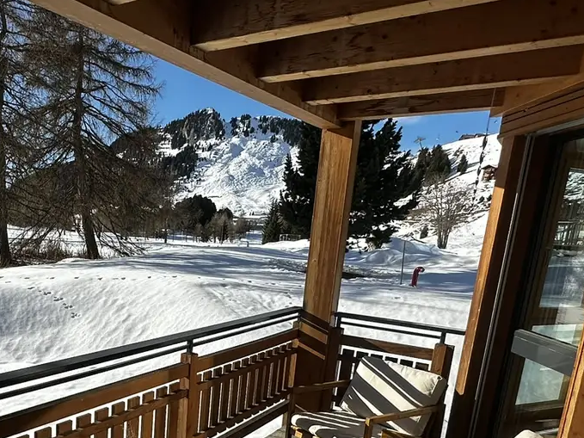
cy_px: 358
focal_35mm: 33
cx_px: 146
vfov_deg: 40.9
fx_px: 557
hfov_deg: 52.9
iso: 40
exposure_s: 1/2681
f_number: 2.2
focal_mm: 2.22
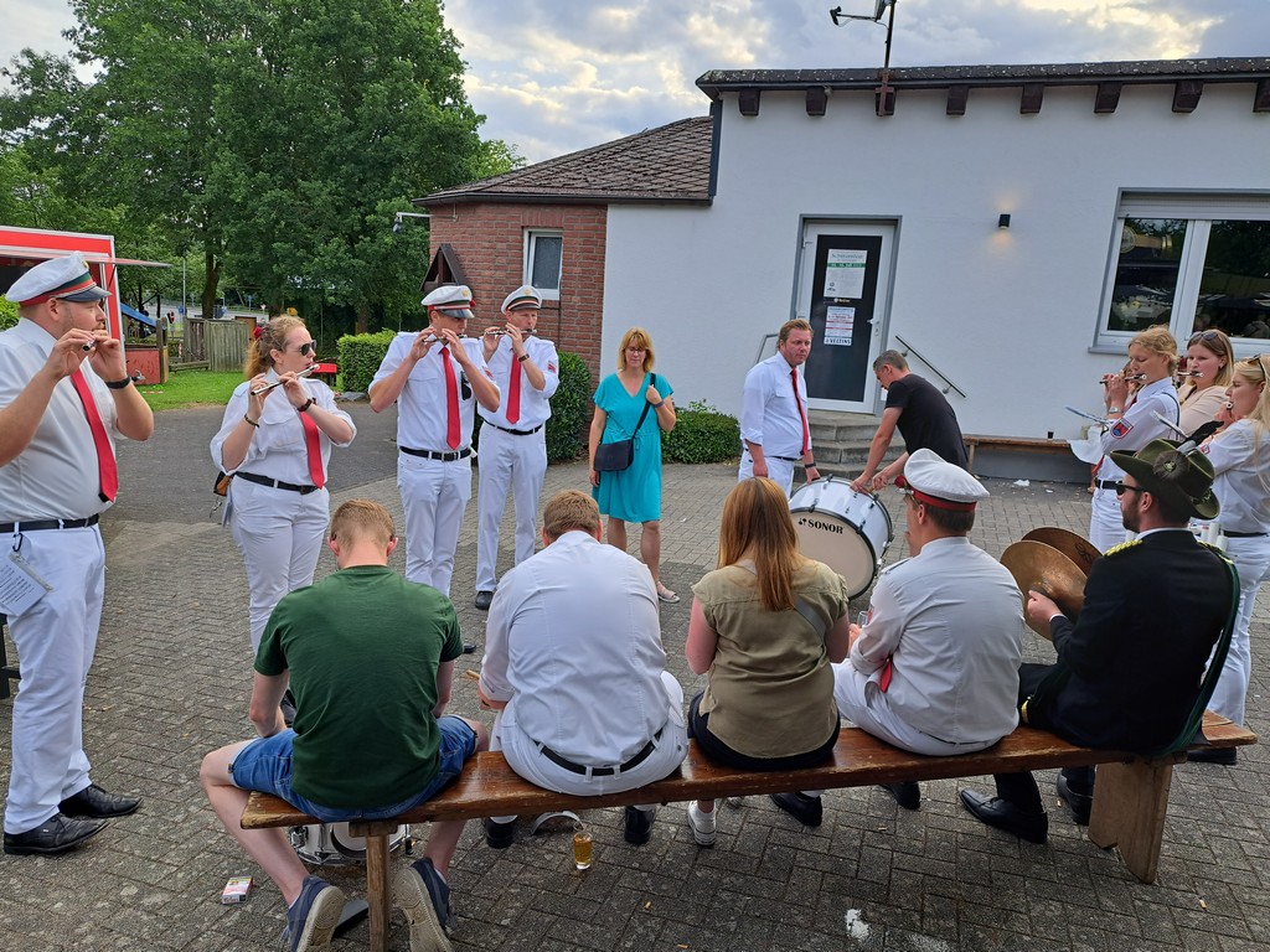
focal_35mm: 24
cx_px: 635
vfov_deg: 56.8
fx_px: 881
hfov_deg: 71.6
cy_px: 476
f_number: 1.8
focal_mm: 5.23
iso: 50
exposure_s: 1/238
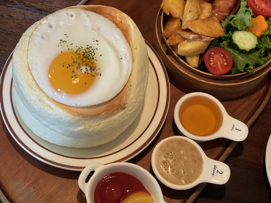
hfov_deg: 36.8
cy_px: 102
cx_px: 136
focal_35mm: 52
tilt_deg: -66.1
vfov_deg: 28.0
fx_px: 407
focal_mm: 6
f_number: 2
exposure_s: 1/40
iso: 250
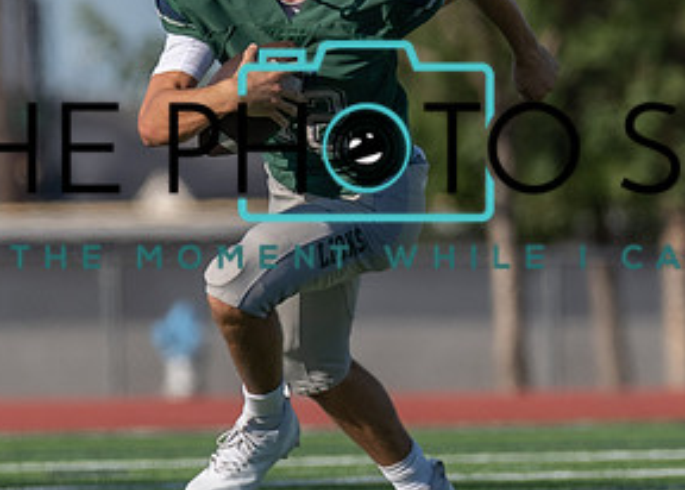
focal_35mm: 966
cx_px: 244
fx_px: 18802
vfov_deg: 1.5
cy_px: 84
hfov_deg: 2.1
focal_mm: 200
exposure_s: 1/3200
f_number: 2.8
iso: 100
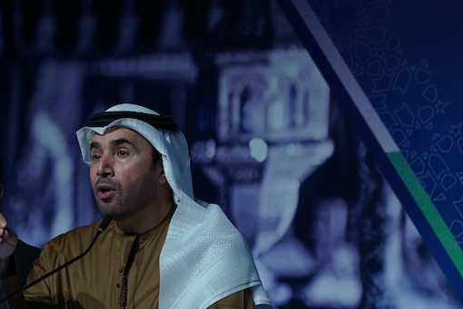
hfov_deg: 14.4
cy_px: 178
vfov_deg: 9.7
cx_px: 100
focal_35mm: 142
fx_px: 1826
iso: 640
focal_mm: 90
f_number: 4
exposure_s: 1/160
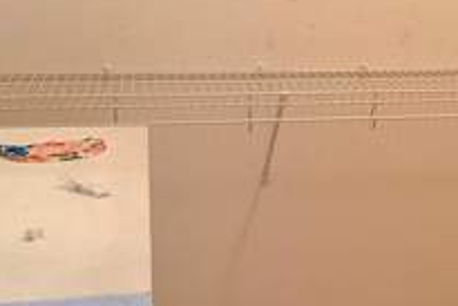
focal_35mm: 78
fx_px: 993
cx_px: 458
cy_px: 163
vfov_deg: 17.5
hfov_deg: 24.8
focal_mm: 6.76
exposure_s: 1/60
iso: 320
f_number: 1.78
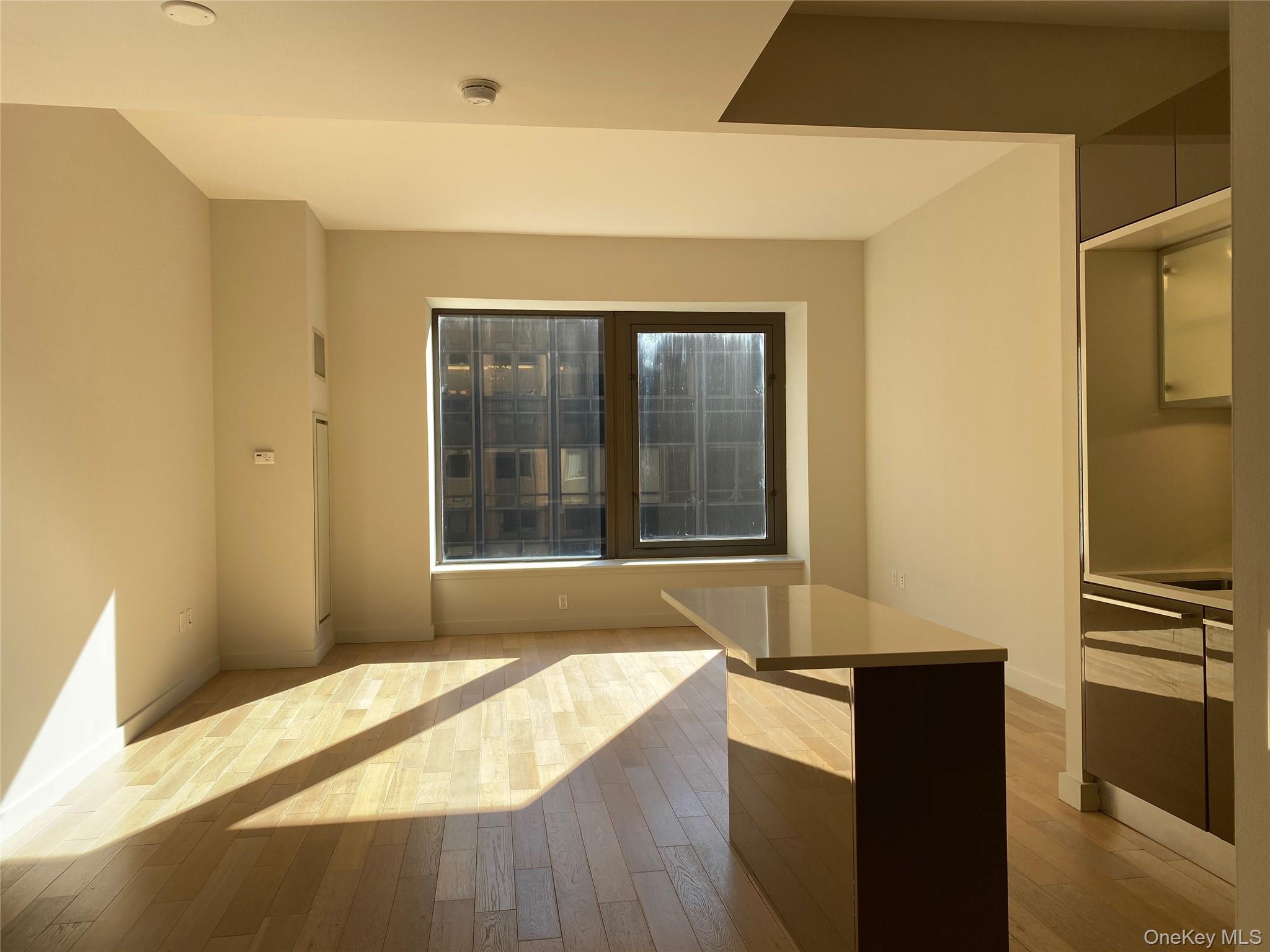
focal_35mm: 26
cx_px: 635
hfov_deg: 67.3
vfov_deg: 53.1
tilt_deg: -2.7
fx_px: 954
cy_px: 476
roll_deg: +1.2
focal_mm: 4.25
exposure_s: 1/271
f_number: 1.8
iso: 32
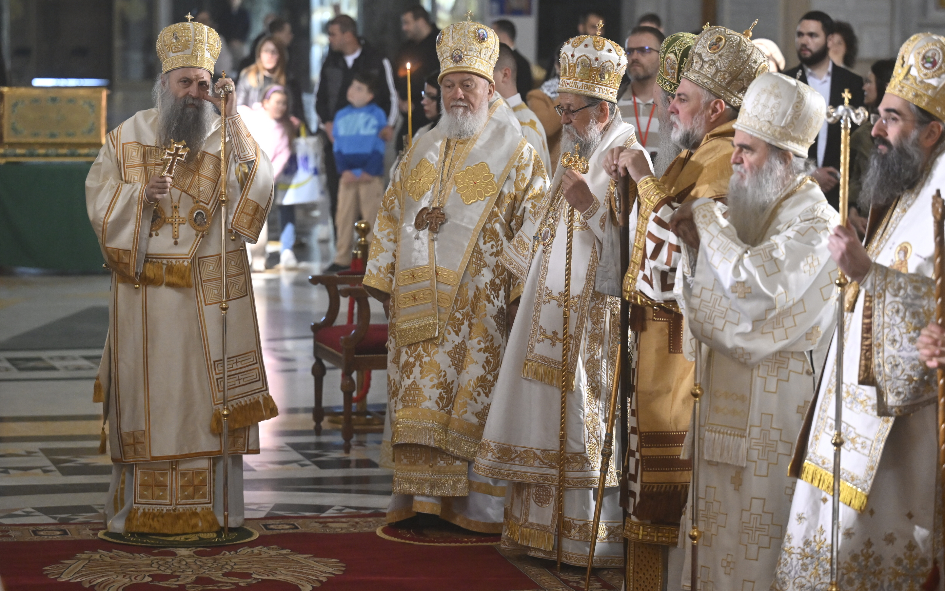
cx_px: 454
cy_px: 332
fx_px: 3245
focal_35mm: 126
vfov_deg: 10.4
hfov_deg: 16.6
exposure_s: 1/320
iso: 2500
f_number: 2.8
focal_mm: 99
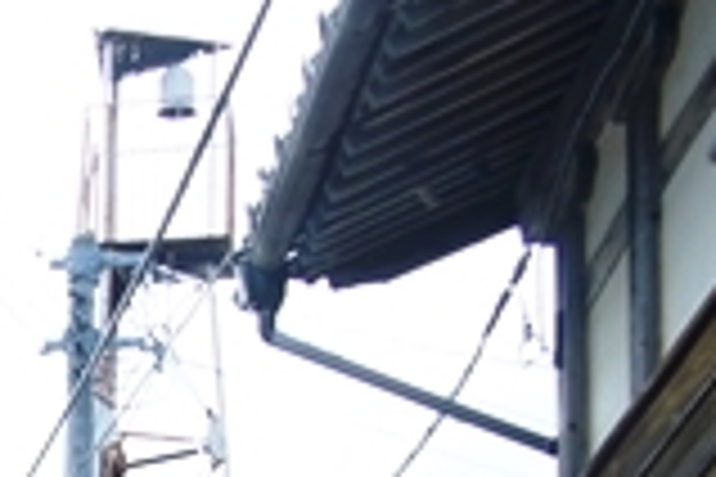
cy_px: 1064
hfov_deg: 9.3
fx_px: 4047
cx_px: -820
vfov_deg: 6.5
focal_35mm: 204
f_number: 5.6
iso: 200
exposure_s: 1/250
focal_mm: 27
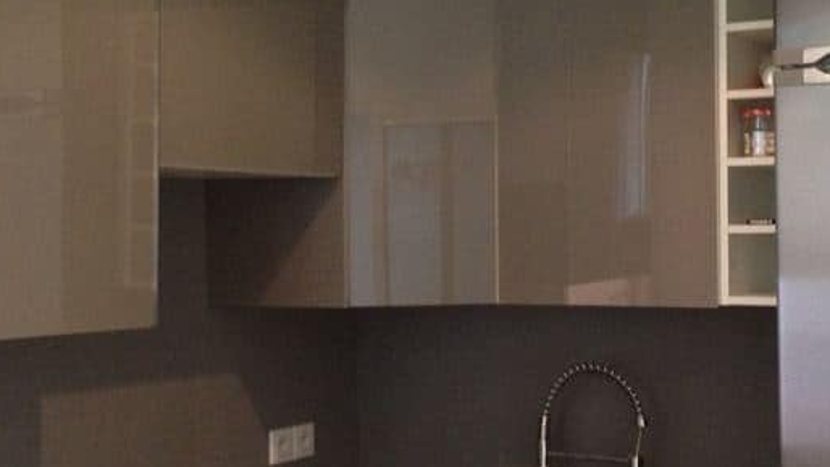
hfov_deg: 30.2
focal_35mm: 70
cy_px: 204
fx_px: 1540
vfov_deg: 17.2
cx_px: 428
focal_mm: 4.12
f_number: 2.4
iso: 320
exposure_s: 1/20
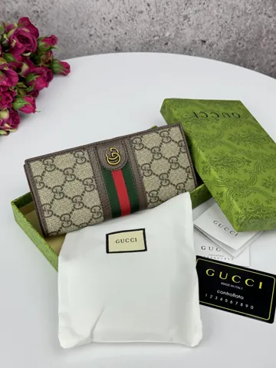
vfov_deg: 39.7
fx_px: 510
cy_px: 184
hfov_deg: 30.3
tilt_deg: -46.1
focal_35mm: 48
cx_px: 138
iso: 64
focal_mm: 6.76
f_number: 1.78
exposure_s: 1/467
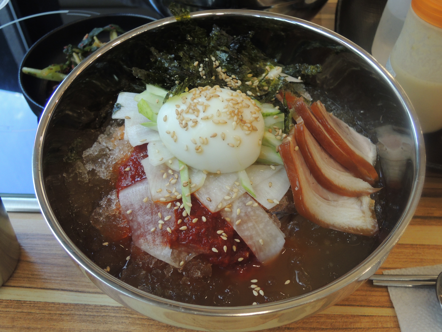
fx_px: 511
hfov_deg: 46.8
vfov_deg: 36.0
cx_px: 221
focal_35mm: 40
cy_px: 166
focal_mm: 7.2
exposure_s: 1/160
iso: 400
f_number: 3.3
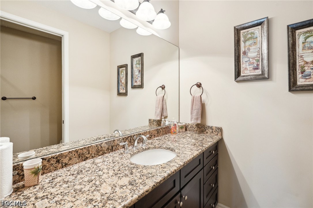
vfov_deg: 73.7
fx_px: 139
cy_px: 104
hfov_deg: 96.8
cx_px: 156
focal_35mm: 16
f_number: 8
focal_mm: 16
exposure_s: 1/8
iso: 400
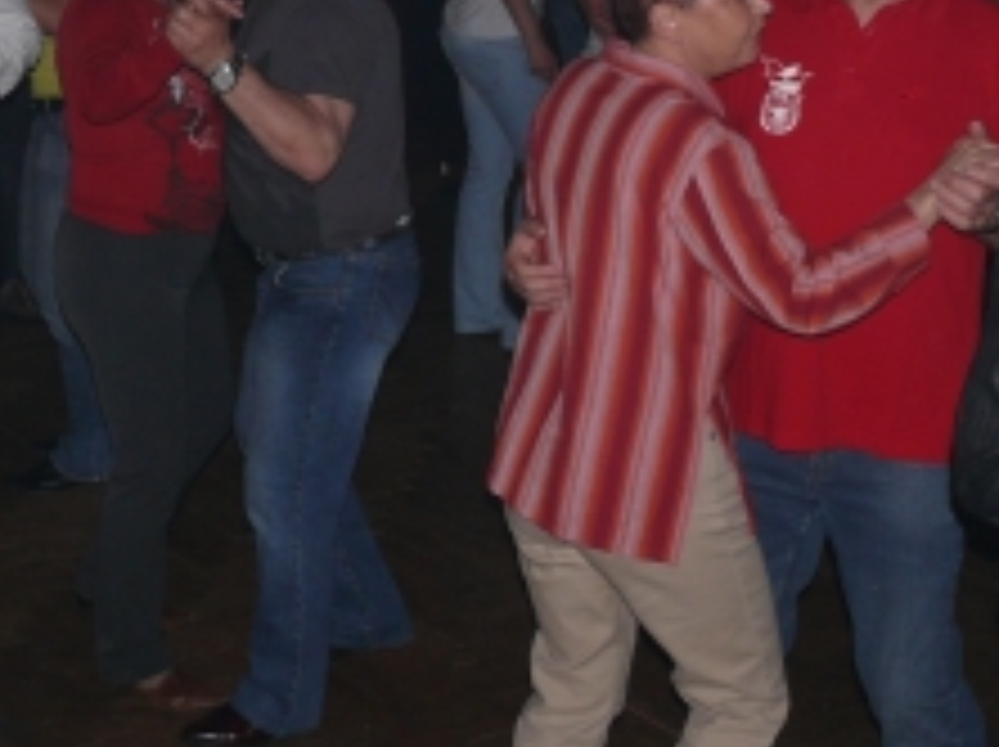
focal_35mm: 79
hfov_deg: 24.5
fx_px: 2277
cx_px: 252
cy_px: 97
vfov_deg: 18.4
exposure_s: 1/30
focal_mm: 7.4
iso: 100
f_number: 2.8
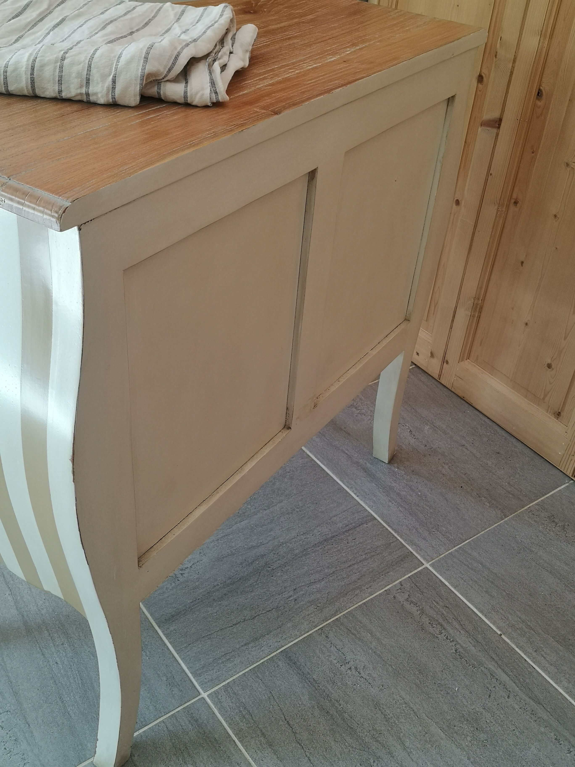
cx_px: 288
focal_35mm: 36
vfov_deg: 51.4
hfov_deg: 39.7
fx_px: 797
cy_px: 384
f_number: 1.8
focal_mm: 5.58
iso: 100
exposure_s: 1/100
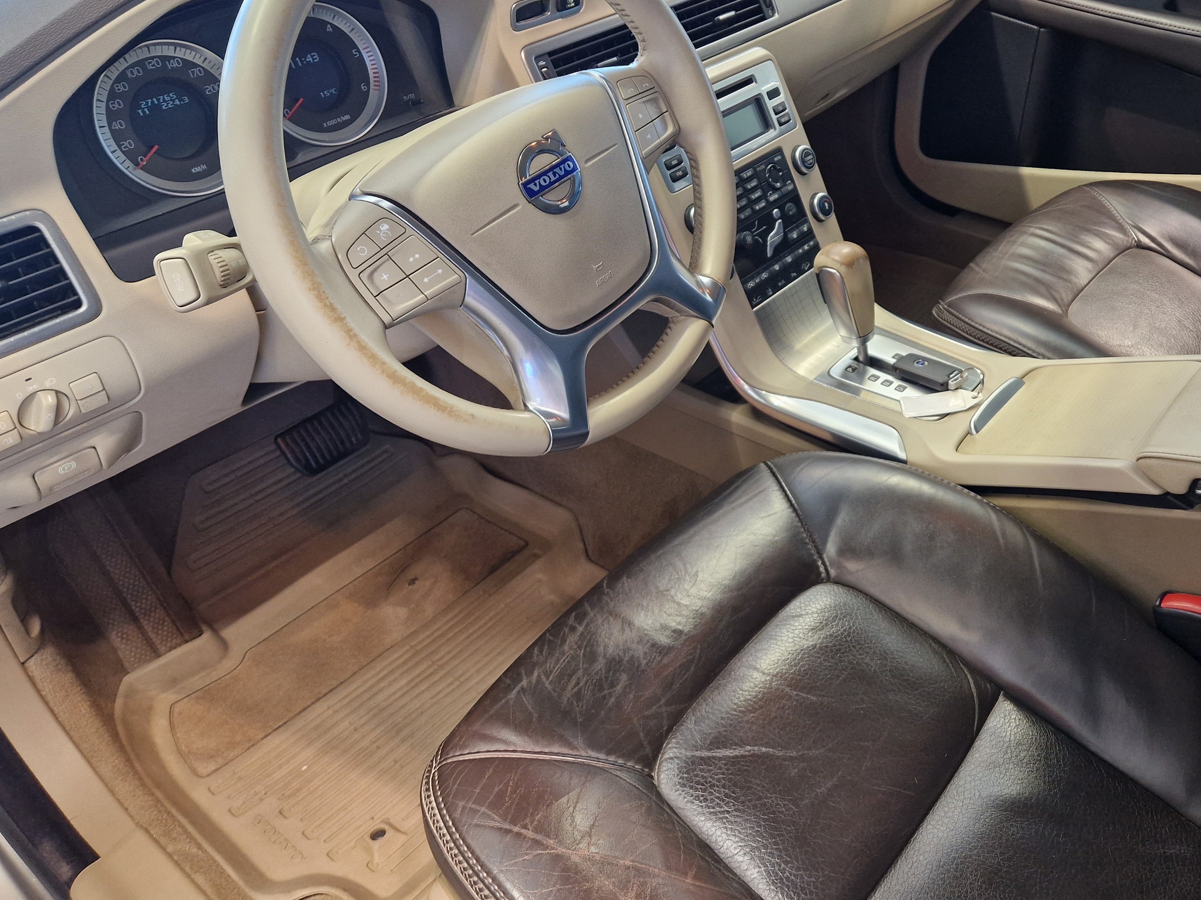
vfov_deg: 45.2
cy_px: 357
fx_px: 1076
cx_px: 774
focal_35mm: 31
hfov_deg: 57.4
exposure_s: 1/100
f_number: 1.8
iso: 200
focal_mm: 5.4
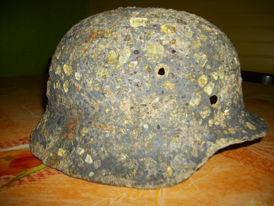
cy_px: 103
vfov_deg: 44.2
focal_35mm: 32
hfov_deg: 56.8
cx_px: 137
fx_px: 253
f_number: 2.9
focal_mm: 5.7
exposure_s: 1/60
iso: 80
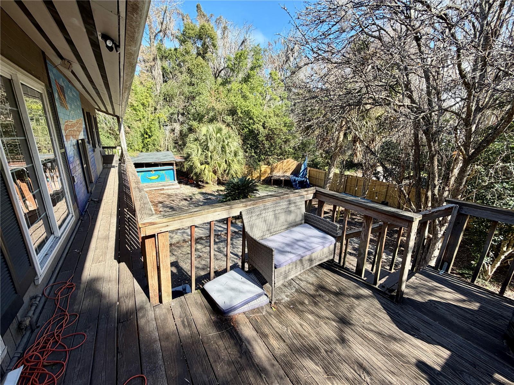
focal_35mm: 14
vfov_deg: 85.7
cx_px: 257
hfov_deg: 102.1
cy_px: 192
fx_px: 208
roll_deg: -1.1
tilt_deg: -13.8
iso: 64
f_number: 2.2
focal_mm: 2.22
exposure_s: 1/502
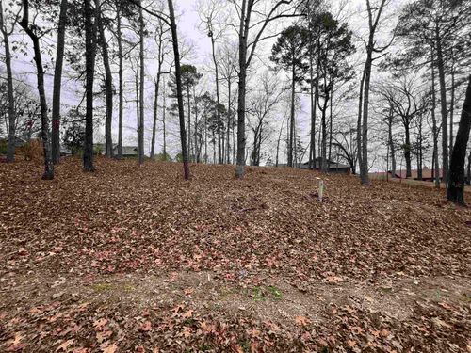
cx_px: 236
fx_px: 177
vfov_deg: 89.9
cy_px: 176
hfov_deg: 106.2
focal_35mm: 13
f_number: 1.8
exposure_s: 1/339
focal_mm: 1.57
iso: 32
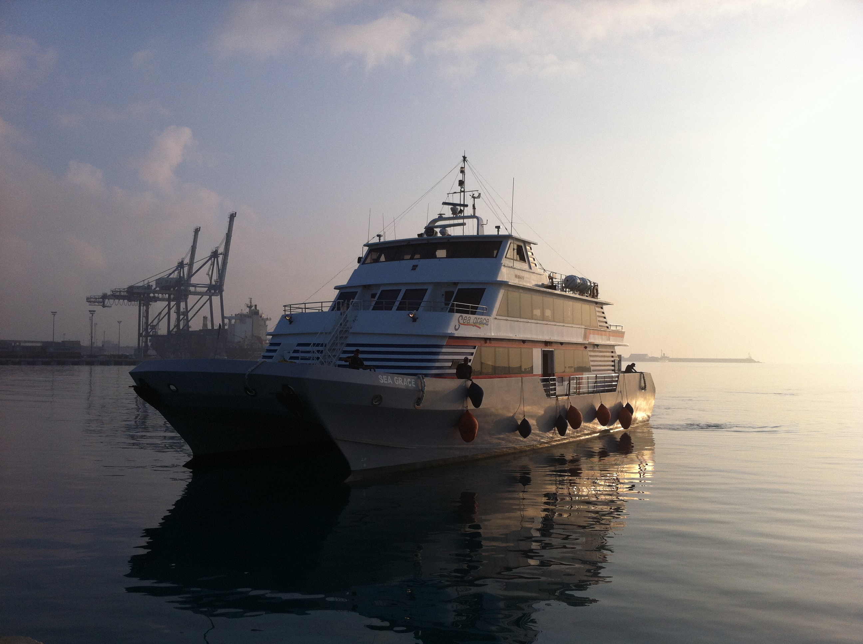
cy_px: 322
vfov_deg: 40.6
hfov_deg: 52.7
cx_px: 432
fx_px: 871
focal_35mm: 35
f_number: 2.8
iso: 80
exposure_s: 1/1676
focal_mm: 3.85
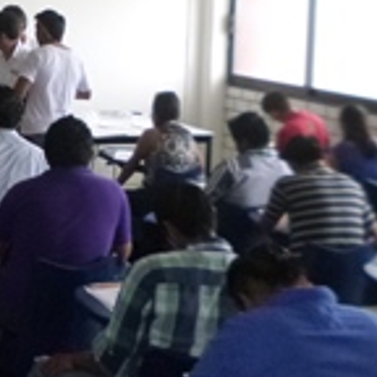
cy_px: 3
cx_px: -1
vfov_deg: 23.9
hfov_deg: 23.9
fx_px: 850
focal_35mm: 69
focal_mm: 4.3
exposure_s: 1/60
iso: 320
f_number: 2.5
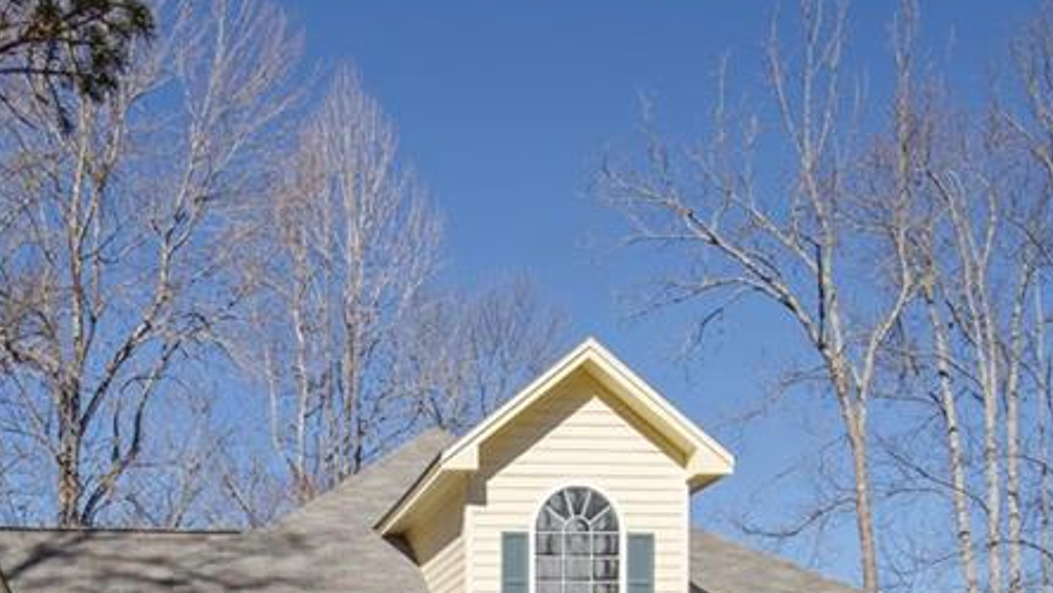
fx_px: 1162
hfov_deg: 44.9
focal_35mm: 42
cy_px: 784
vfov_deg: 24.7
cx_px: 135
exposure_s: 1/125
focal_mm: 11.5
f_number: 11
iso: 100
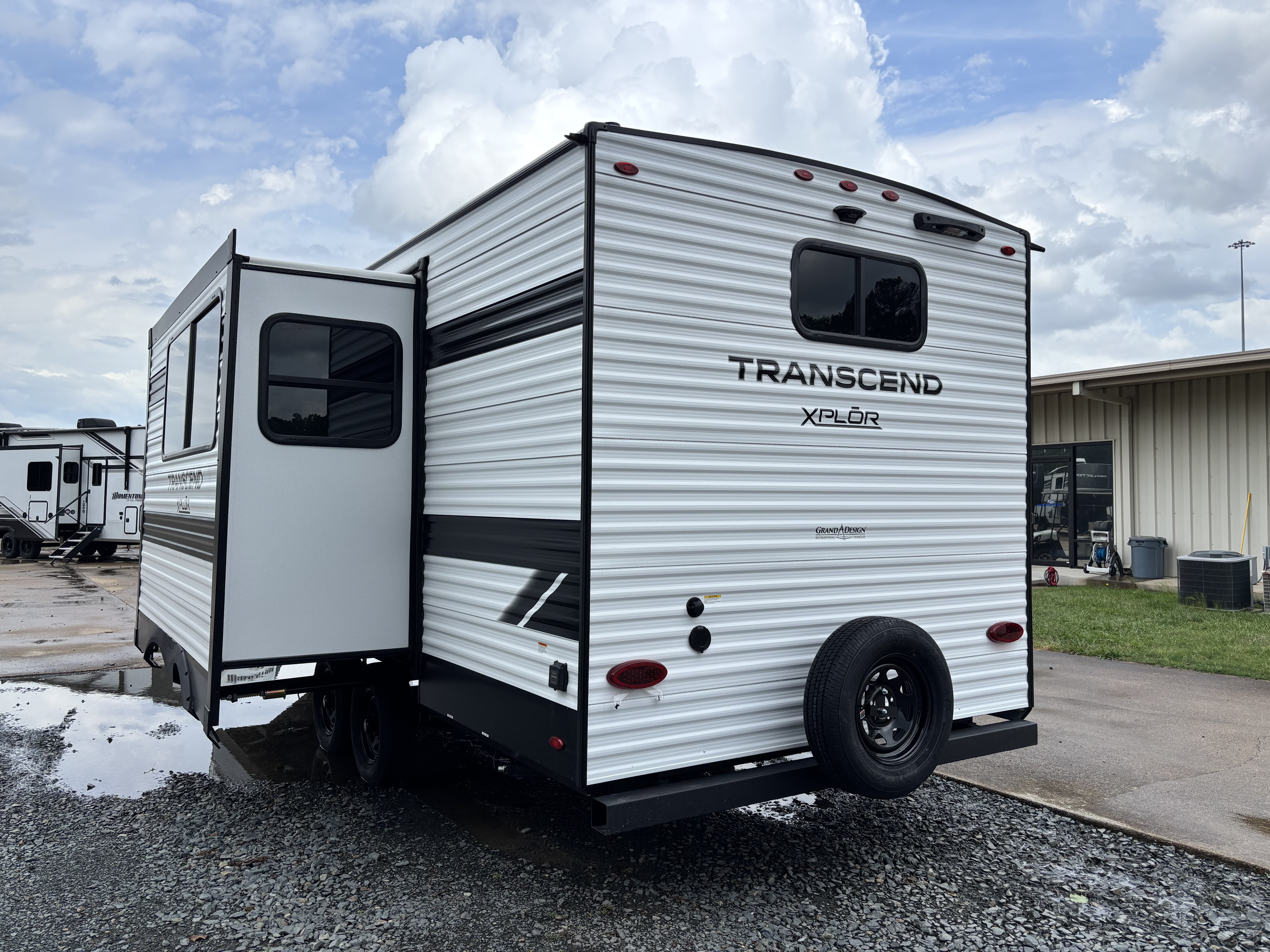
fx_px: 954
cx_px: 635
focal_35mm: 26
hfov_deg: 67.3
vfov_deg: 53.1
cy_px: 476
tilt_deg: +1.5
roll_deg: -0.5
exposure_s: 1/3650
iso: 50
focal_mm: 5.96
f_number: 1.6
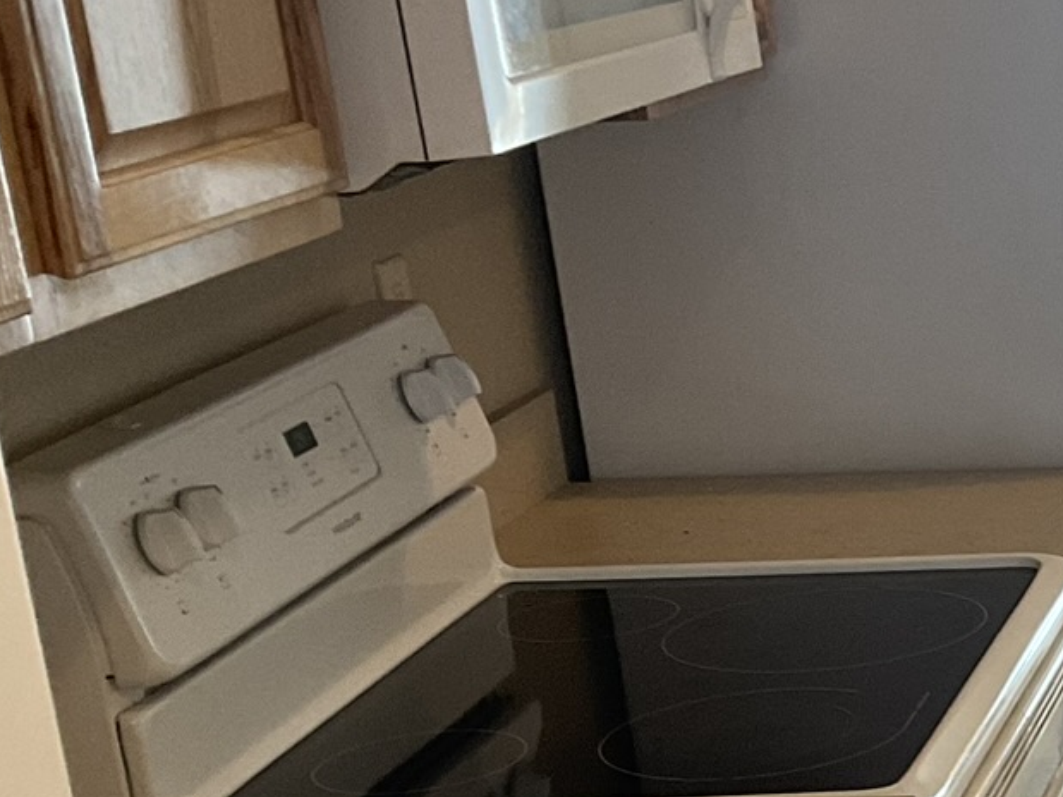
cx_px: 1704
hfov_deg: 17.8
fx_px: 2947
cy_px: 821
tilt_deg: -18.5
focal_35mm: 96
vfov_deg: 15.1
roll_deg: +1.5
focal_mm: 3
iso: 64
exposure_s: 1/60
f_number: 1.8
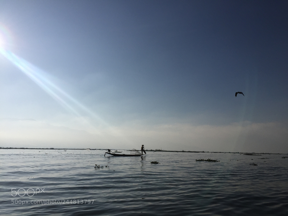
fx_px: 241
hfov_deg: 61.7
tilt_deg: +10.2
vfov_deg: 48.2
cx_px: 144
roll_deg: -1.8
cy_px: 108
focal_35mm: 29
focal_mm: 4.15
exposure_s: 1/13333
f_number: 2.2
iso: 32
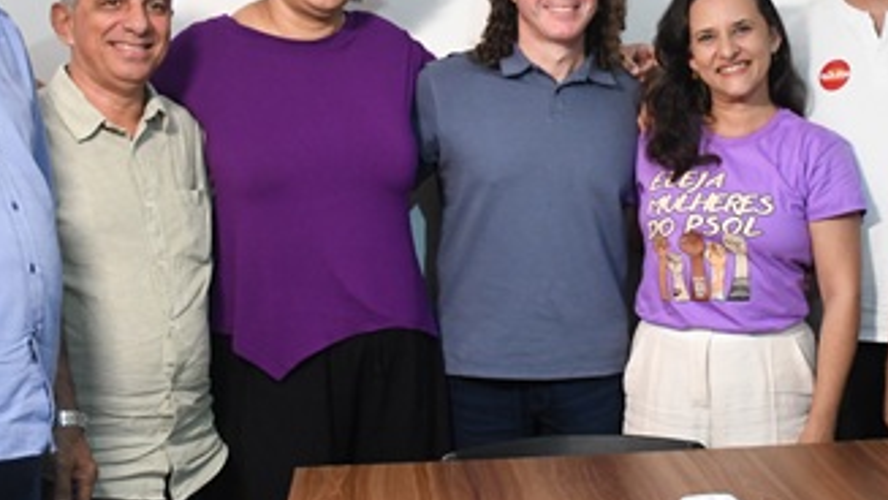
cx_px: 633
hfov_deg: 28.3
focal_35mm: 74
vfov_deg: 16.3
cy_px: 190
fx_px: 1743
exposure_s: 1/60
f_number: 3.5
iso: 2500
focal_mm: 22
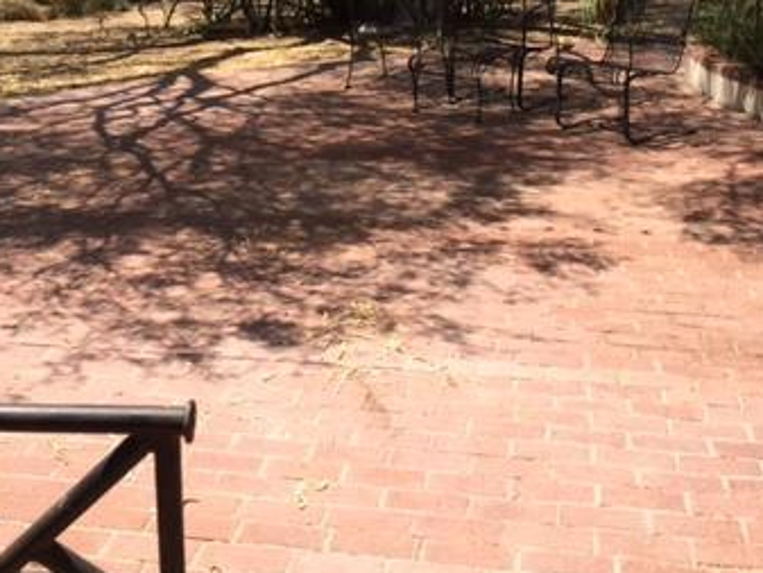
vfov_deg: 25.6
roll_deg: -0.7
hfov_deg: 34.9
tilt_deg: -9.7
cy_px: 36
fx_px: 1213
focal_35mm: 55
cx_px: 340
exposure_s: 1/1464
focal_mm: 4.15
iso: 32
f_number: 2.2
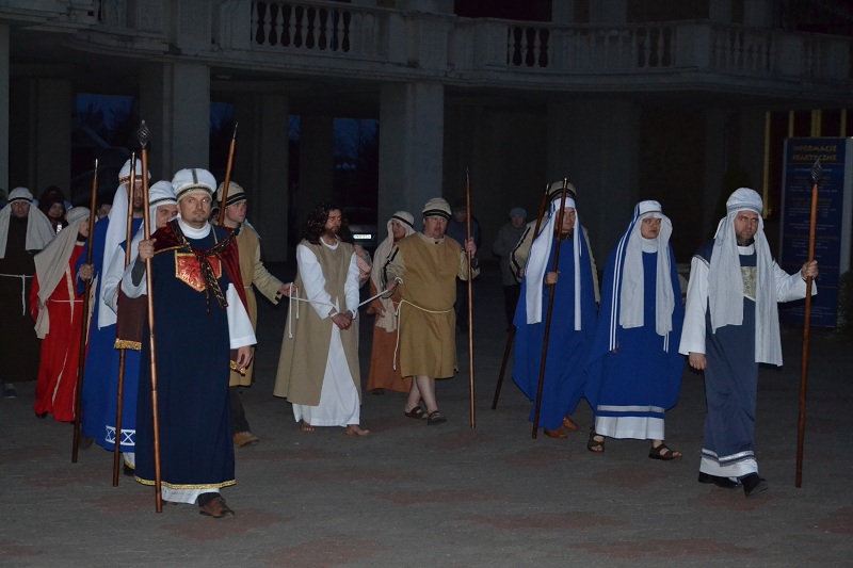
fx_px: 1492
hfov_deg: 31.9
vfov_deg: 21.6
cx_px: 426
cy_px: 284
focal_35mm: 63
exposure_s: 1/60
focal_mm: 42
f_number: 4.8
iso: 3200
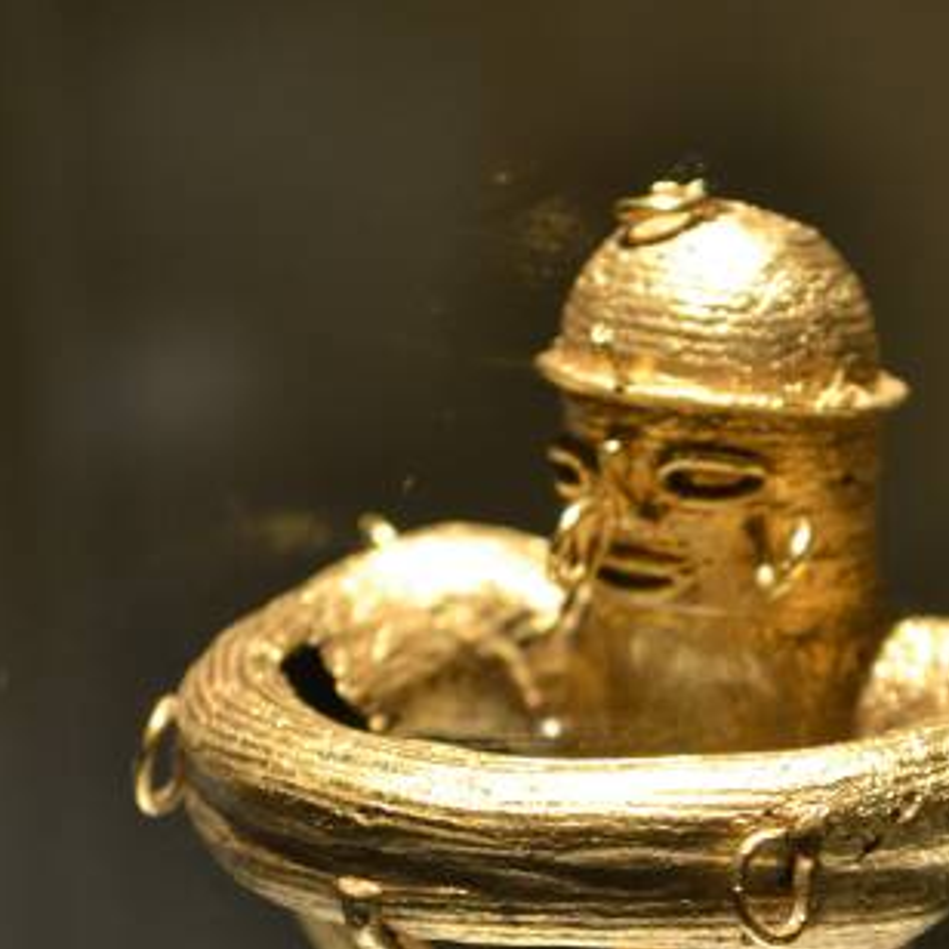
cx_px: 710
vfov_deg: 9.6
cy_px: 776
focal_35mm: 182
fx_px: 5648
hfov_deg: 9.6
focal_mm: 55
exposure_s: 1/15
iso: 450
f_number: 5.6
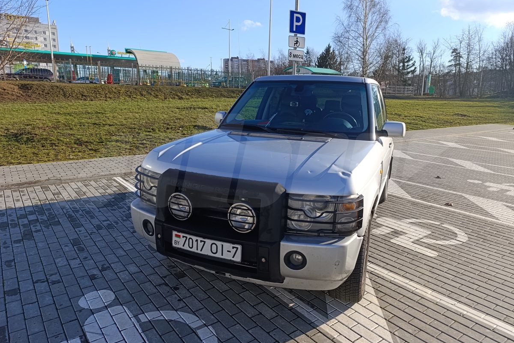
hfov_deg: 73.7
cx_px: 257
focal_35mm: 24
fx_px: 343
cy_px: 161
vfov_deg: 53.1
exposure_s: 1/427
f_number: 1.6
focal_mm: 6.14
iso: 50
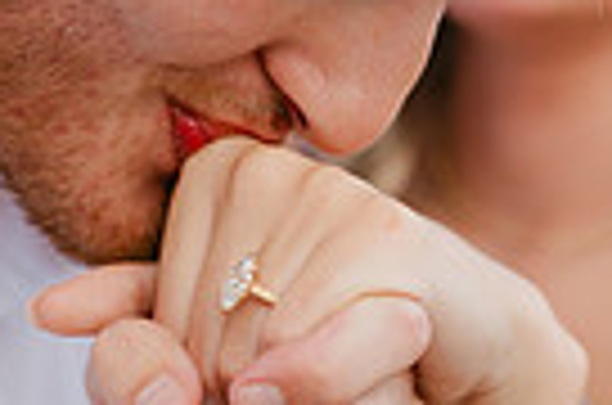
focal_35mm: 153
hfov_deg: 13.4
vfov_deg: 8.9
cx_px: 400
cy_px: 176
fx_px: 2595
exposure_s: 1/250
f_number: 2.8
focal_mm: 46.1
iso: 250
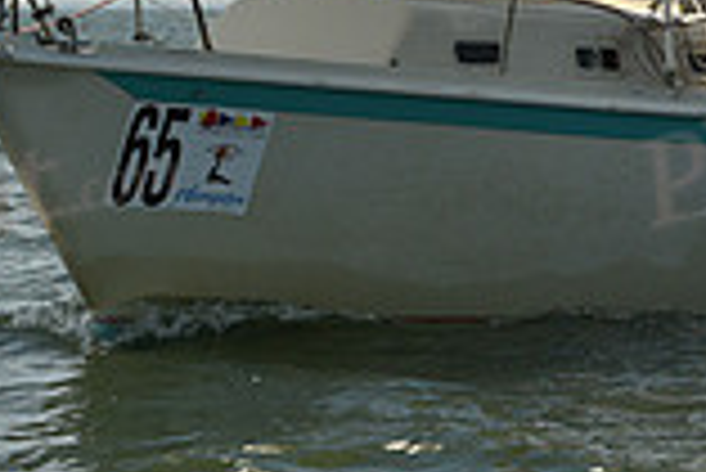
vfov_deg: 4.5
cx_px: 414
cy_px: -61
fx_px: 5948
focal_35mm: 303
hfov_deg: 6.8
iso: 320
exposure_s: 1/1250
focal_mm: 82
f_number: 9
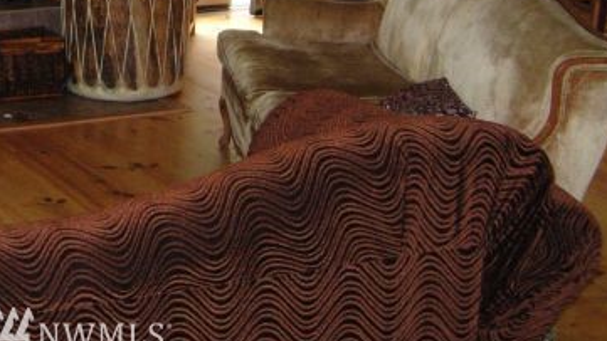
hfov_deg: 23.9
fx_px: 1400
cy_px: -113
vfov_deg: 13.4
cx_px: 77
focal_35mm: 87
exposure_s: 1/181
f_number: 2.7
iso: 200
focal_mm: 7.5
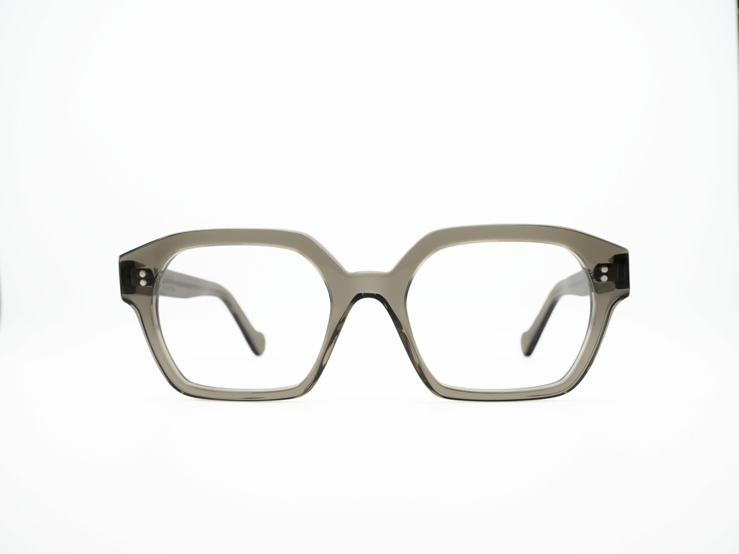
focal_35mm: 36
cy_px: 277
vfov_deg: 39.7
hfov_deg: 51.4
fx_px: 769
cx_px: 370
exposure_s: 1/250
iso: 200
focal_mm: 18
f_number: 5.6
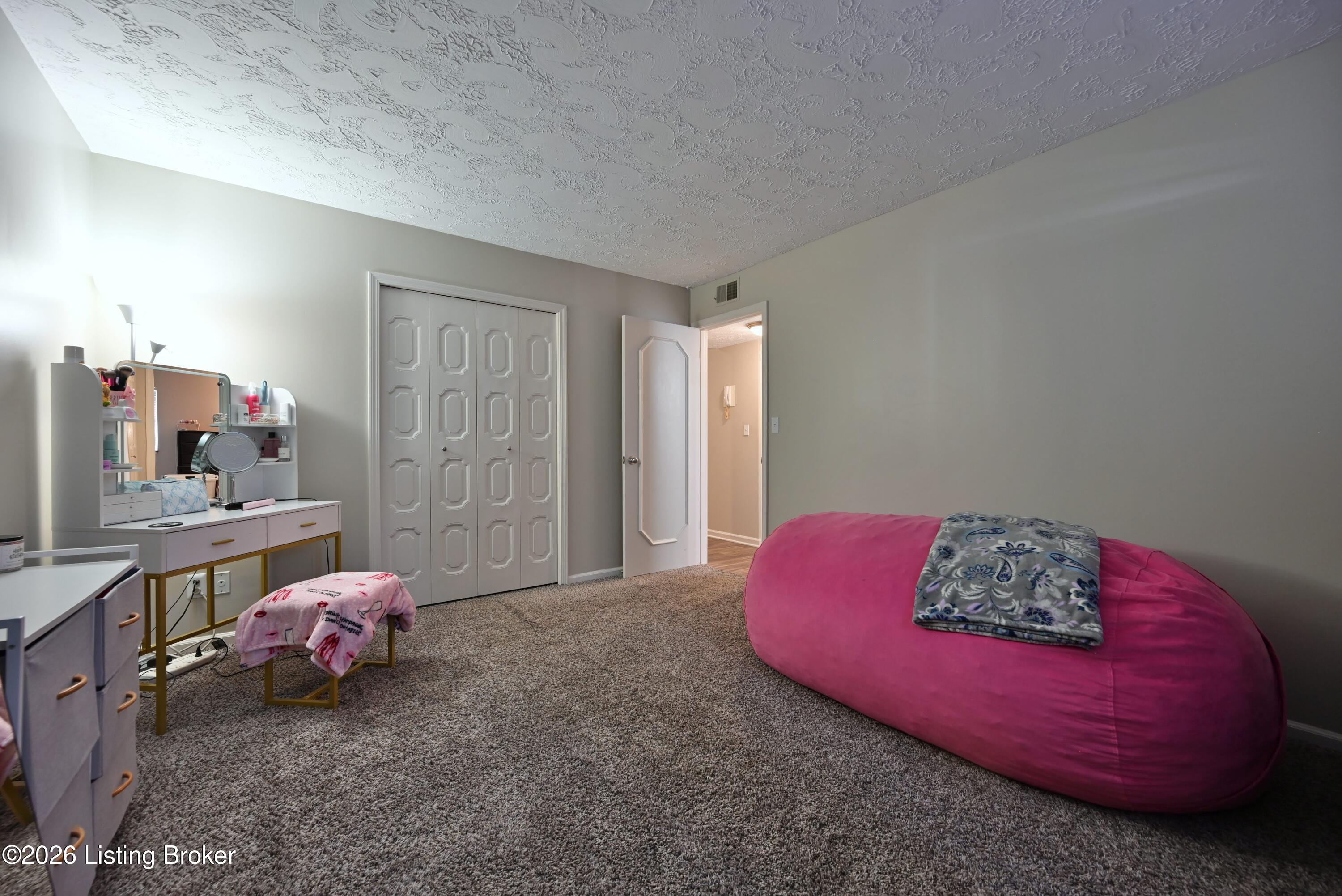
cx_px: 671
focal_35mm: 14
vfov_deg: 81.3
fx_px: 522
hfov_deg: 104.2
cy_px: 448
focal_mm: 14
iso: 900
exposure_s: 1/10
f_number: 5.6
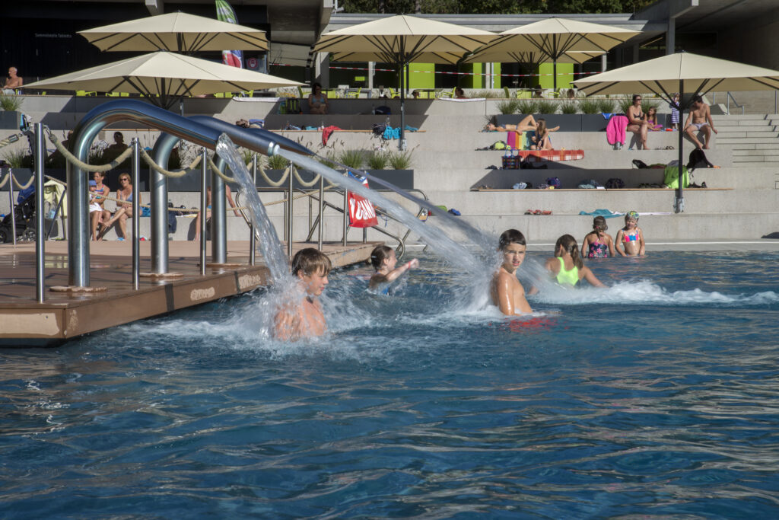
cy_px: 260
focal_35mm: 70
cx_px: 390
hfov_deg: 28.8
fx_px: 1515
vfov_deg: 19.5
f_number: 22
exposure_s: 1/90
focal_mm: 70
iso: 100
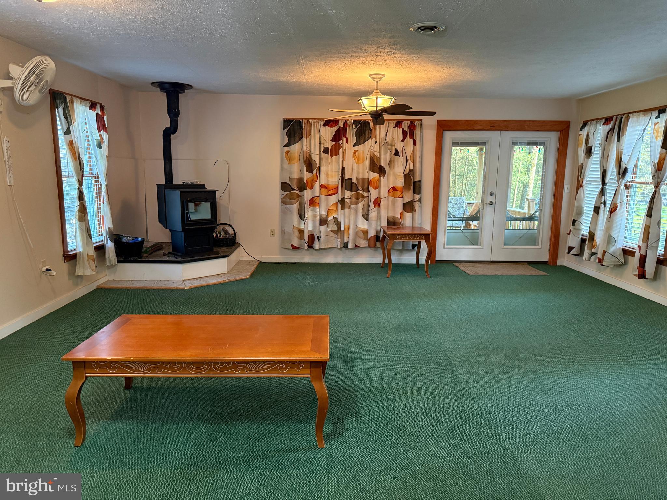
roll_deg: -0.5
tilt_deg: -9.3
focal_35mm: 24
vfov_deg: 56.8
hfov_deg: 71.6
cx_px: 334
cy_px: 250
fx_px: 462
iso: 640
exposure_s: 1/60
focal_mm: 6.76
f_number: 1.78
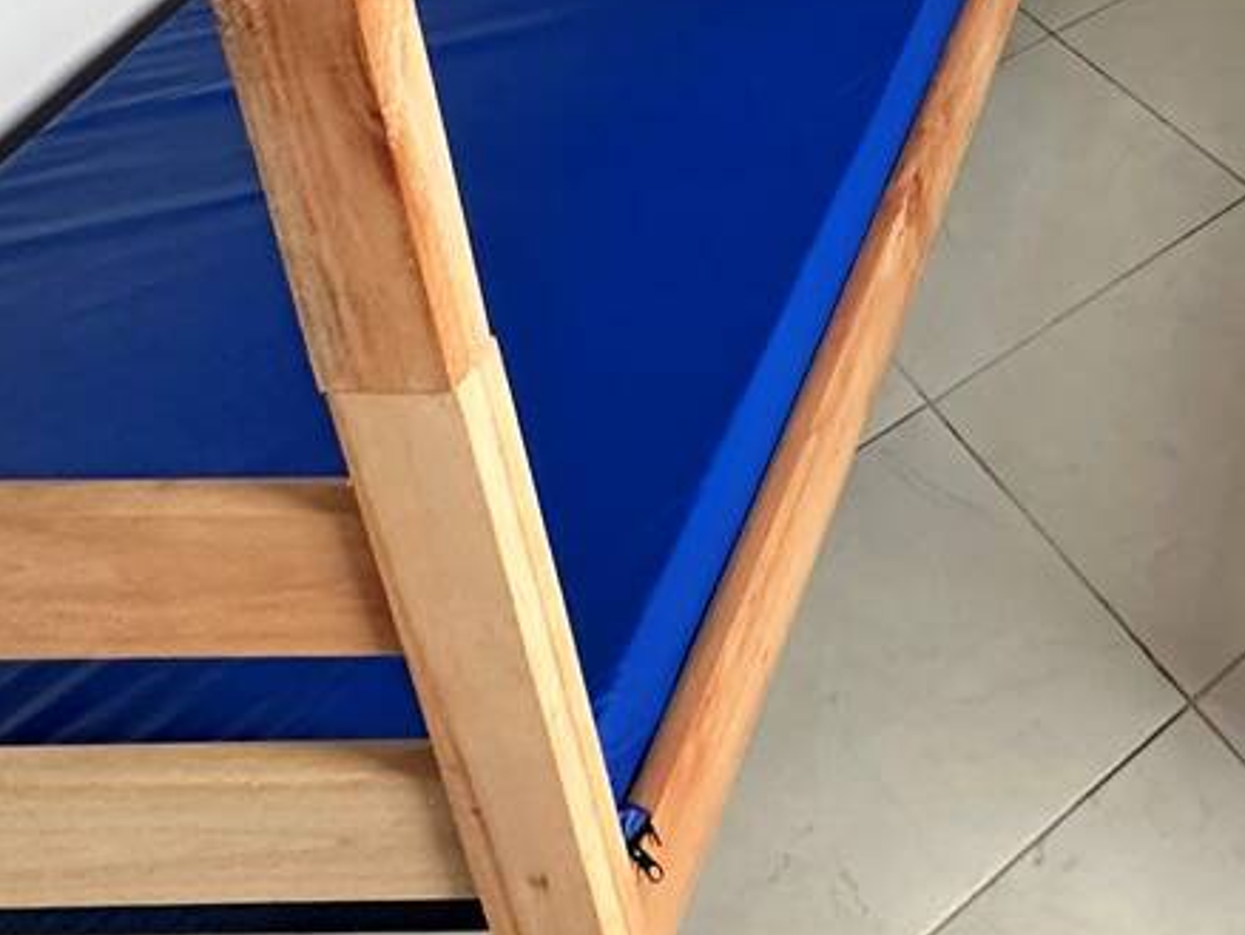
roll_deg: +0.3
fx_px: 1655
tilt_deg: -18.0
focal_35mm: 46
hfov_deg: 34.8
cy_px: -458
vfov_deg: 24.6
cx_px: 1404
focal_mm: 2.22
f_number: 2.2
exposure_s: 1/120
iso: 320
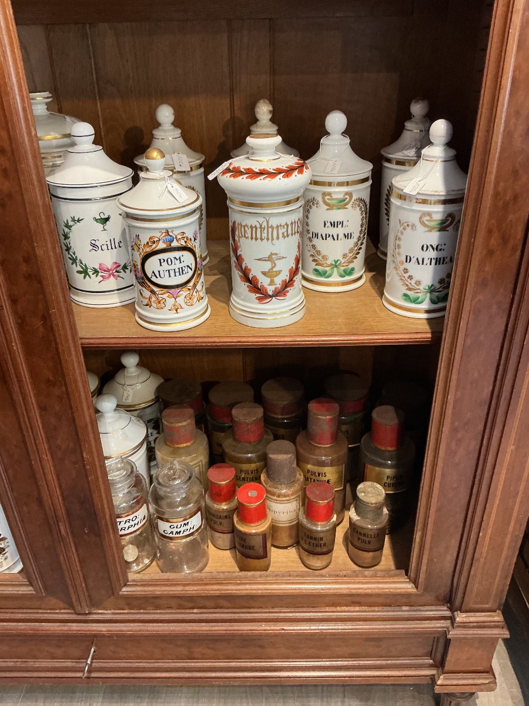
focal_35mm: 29
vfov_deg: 61.7
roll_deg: +2.2
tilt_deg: -30.5
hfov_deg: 48.2
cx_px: 264
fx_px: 591
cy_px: 353
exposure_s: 1/50
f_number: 1.8
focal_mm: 3
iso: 200
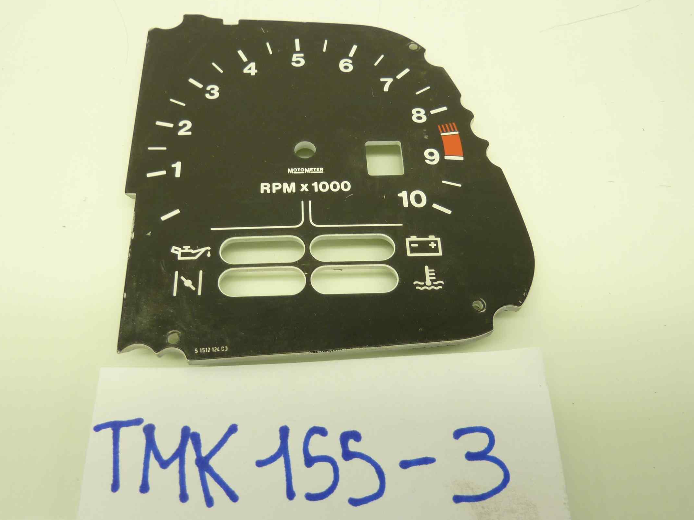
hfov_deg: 59.9
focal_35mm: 30
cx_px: 314
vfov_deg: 46.8
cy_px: 261
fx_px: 601
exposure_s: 1/25
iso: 80
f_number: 3.3
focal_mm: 4.1
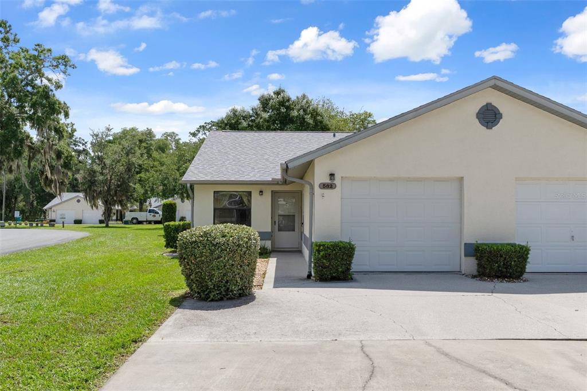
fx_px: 489
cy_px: 196
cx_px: 294
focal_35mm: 30
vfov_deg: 43.6
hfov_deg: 61.9
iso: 320
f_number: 8
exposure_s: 1/1250
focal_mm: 20
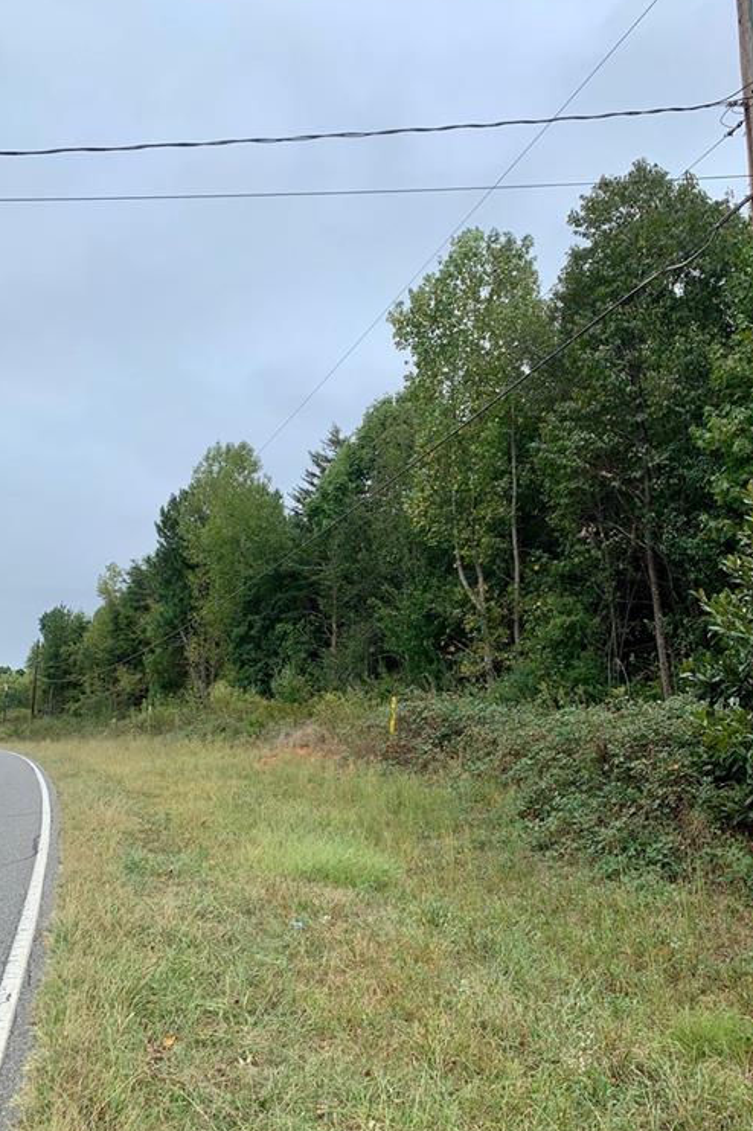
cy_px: 564
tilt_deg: +11.5
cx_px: 386
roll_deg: -0.9
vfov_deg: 65.5
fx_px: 879
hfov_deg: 46.4
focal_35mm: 28
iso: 25
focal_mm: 4.25
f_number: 1.8
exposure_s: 1/433
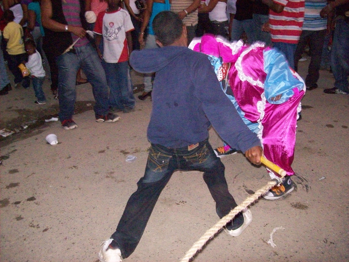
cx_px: 174
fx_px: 363
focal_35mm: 36
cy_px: 131
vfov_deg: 39.6
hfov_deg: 51.4
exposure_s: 1/64
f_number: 2.7
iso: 800
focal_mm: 6
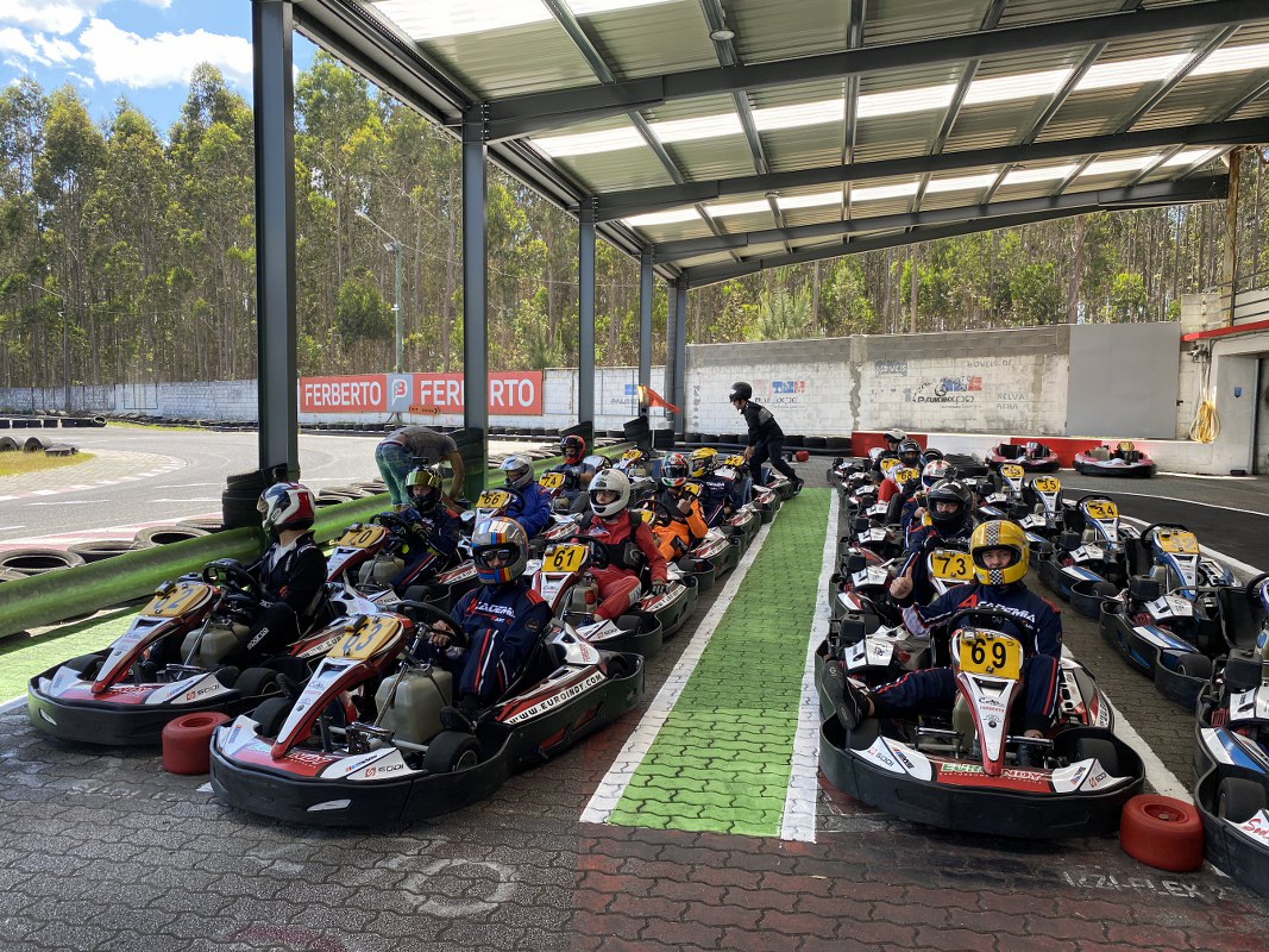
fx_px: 953
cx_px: 634
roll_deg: -0.9
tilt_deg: -5.5
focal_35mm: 26
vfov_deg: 53.1
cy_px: 476
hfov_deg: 67.3
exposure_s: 1/519
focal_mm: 4.25
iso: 32
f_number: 1.8
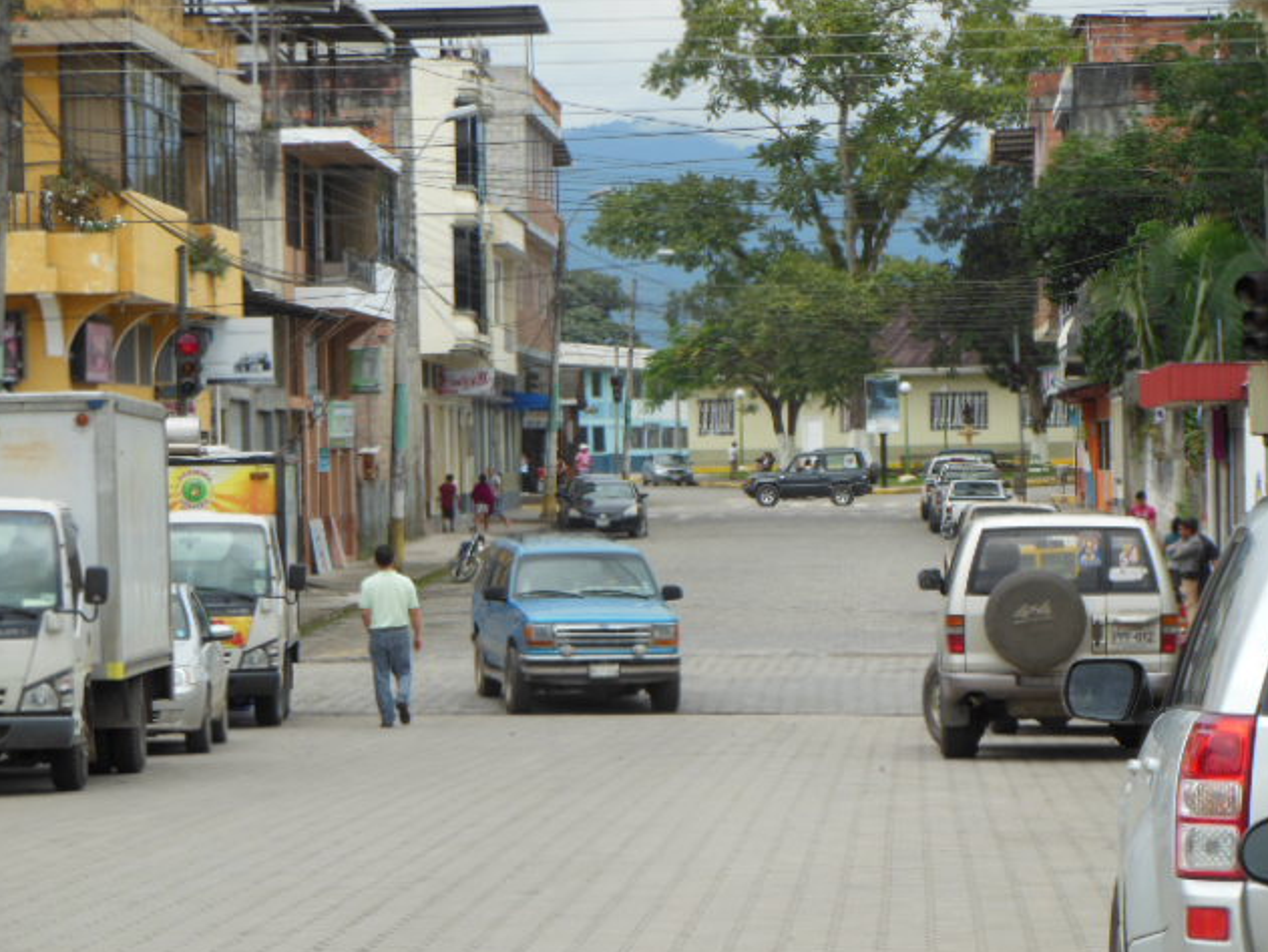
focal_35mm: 148
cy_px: 480
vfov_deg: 10.0
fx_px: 5424
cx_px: 635
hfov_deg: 13.3
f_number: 5.2
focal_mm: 26.1
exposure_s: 1/100
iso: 125
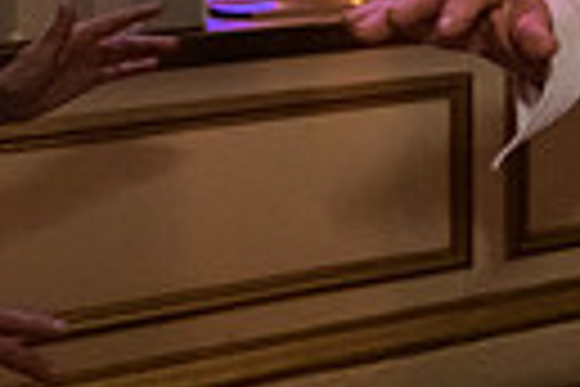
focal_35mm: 108
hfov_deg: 17.6
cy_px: -128
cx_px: 782
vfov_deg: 12.3
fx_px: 1740
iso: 3200
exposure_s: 1/100
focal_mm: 24
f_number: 4
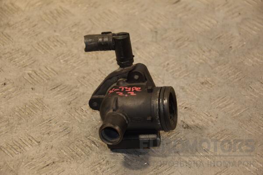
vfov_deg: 10.8
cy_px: 88
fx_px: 931
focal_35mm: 128
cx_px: 132
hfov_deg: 16.1
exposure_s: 1/125
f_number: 5.6
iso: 800
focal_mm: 85
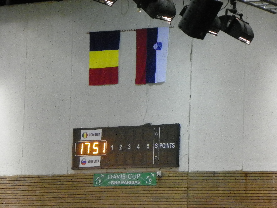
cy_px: 104
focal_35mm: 172
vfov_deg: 8.6
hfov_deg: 11.5
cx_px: 138
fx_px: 1376
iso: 800
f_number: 4.5
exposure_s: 1/80
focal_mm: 30.7
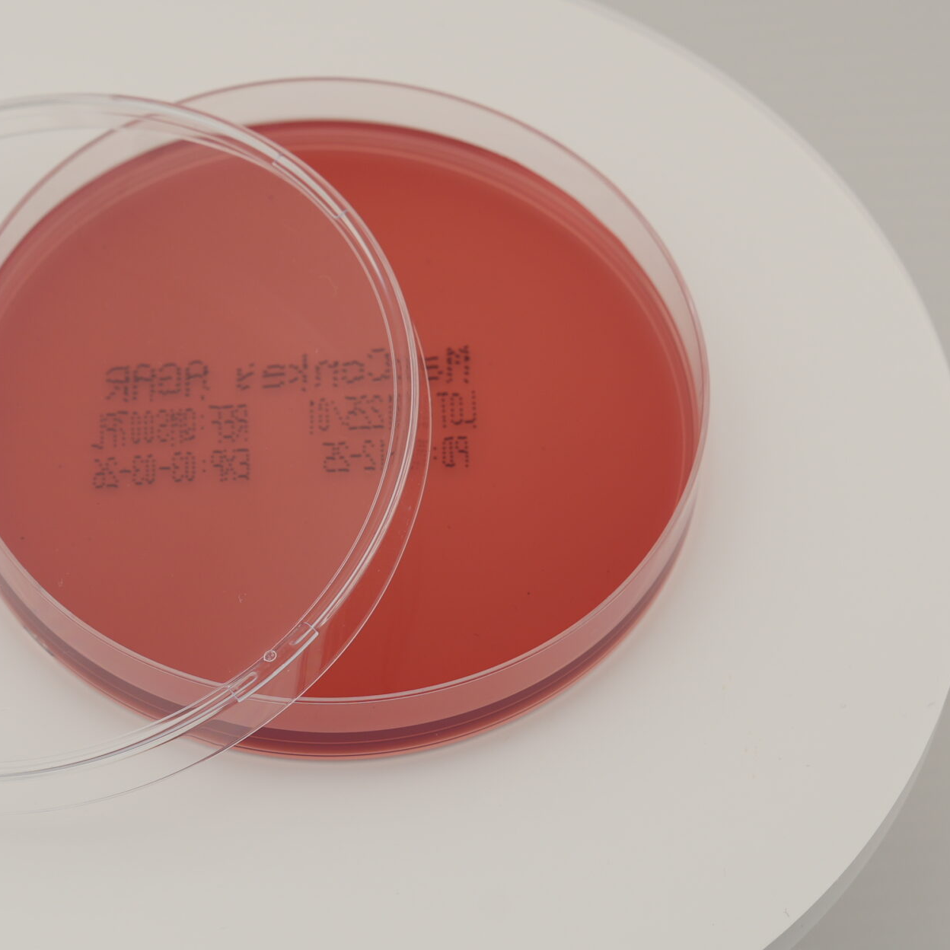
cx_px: 320
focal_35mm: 183
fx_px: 5682
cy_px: 522
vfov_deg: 9.6
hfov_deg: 9.6
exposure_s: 1/125
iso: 100
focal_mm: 70
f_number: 8
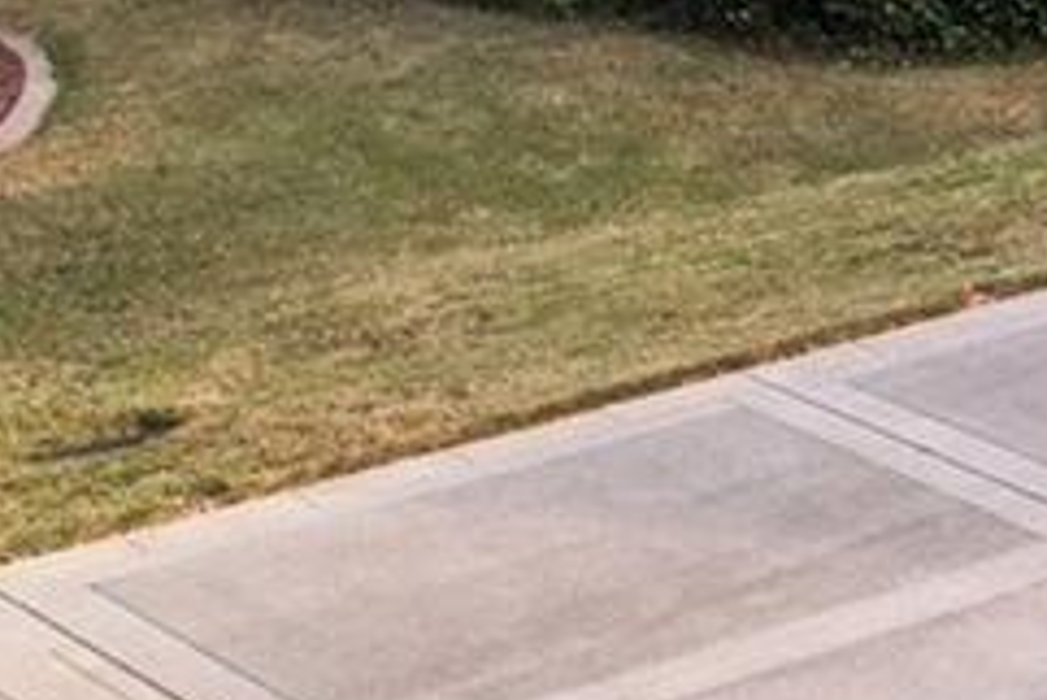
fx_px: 4249
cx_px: 3254
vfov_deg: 9.4
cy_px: 361
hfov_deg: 10.0
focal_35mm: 146
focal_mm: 8.4
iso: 140
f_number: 2.8
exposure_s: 1/800
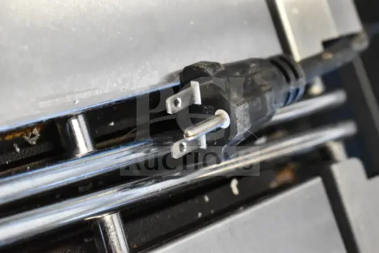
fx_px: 869
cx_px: 190
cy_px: 126
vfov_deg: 16.6
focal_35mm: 82
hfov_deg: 24.6
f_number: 5.6
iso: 8000
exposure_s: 1/100
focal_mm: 55
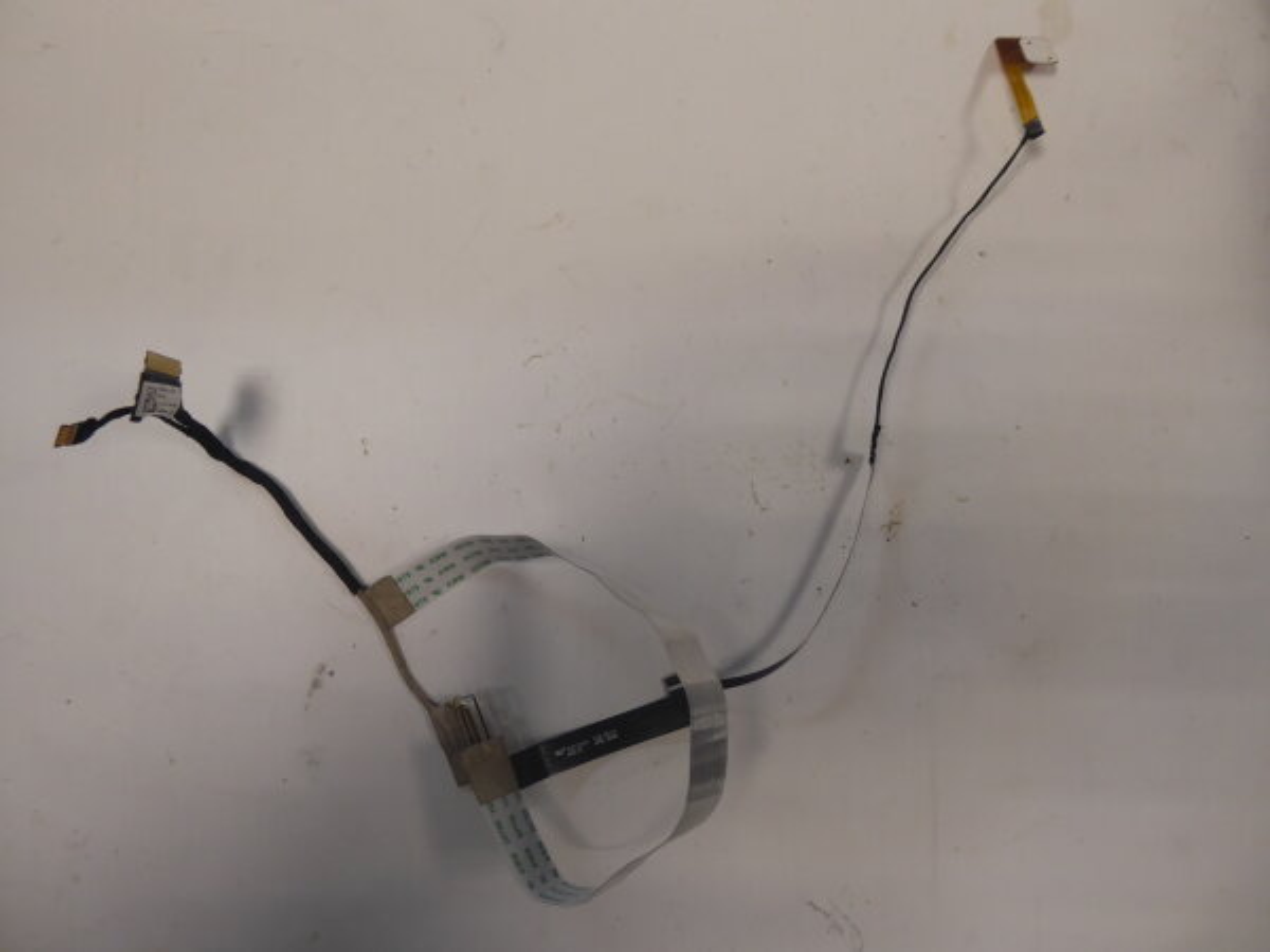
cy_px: 476
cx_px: 635
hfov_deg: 69.4
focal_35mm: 25
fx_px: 917
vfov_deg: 54.9
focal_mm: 4.3
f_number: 3.3
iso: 160
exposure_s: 1/60
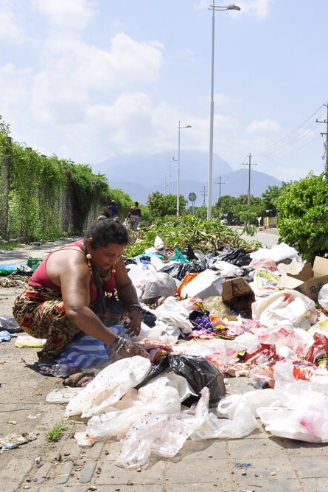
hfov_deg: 27.4
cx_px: 338
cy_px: 242
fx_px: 628
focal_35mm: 46
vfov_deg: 42.7
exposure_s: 1/250
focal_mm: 20
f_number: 11
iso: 200
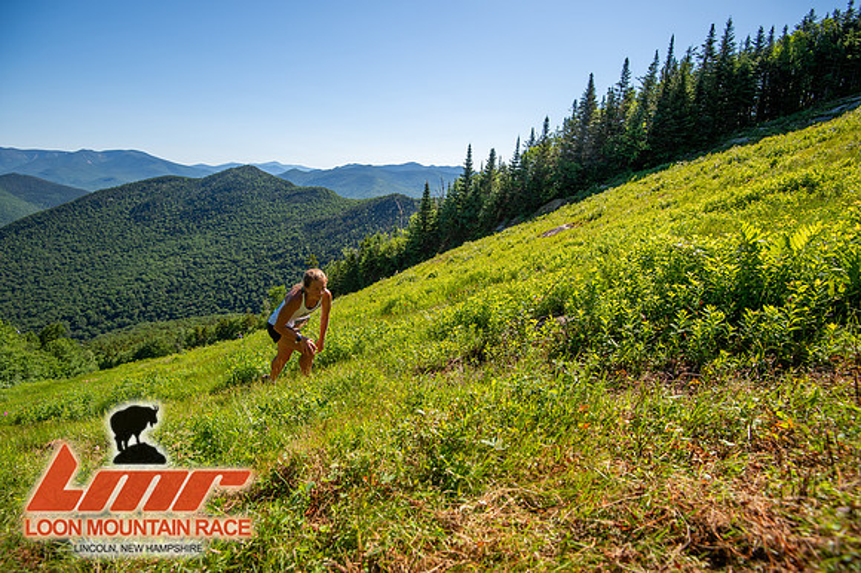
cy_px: 286
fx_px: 382
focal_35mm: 16
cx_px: 430
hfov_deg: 96.8
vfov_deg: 73.7
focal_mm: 16
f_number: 5
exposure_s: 1/500
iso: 100
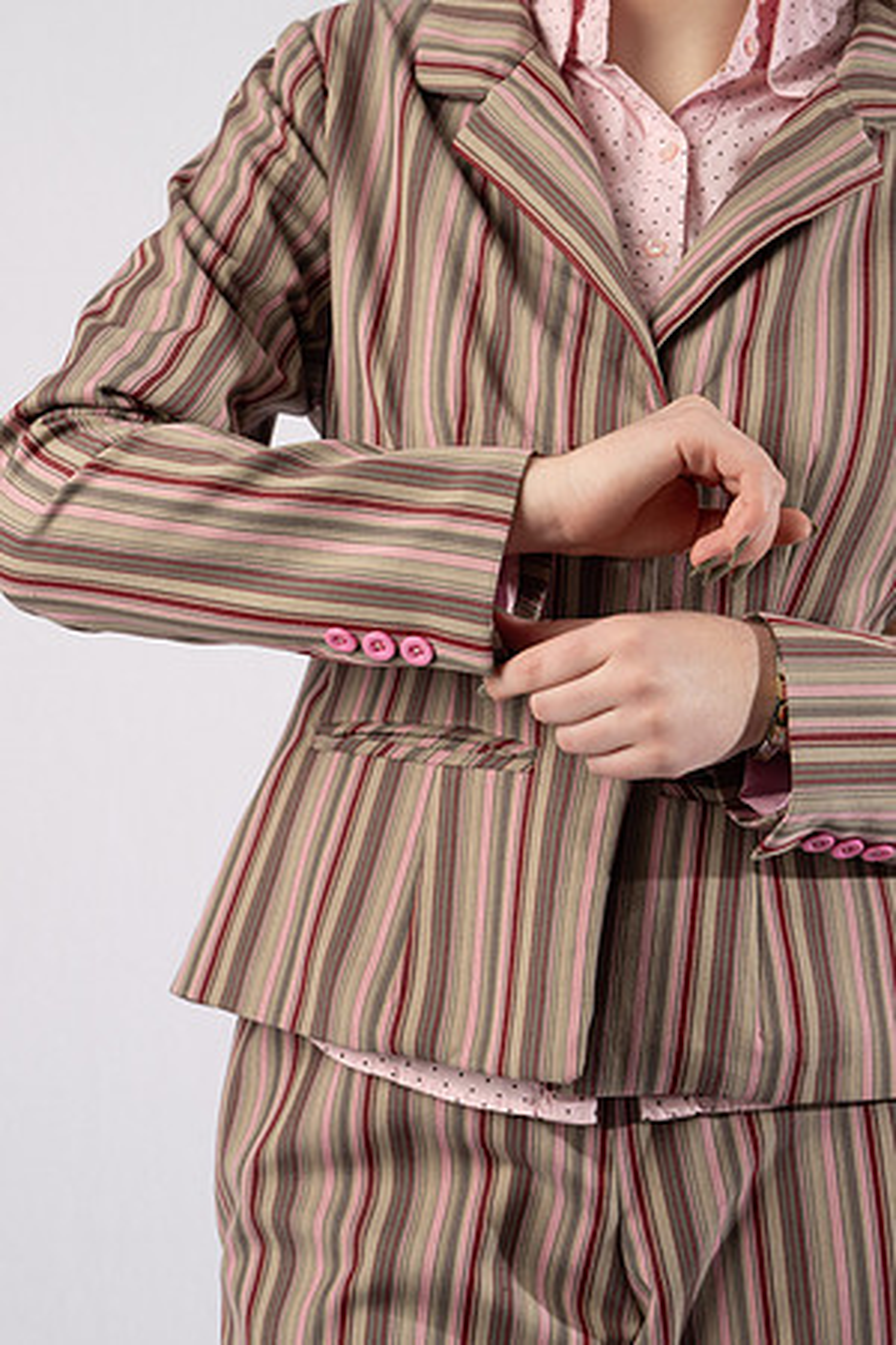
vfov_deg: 24.8
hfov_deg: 16.7
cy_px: 672
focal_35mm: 82
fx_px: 3061
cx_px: 448
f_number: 8
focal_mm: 82
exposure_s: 1/125
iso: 100
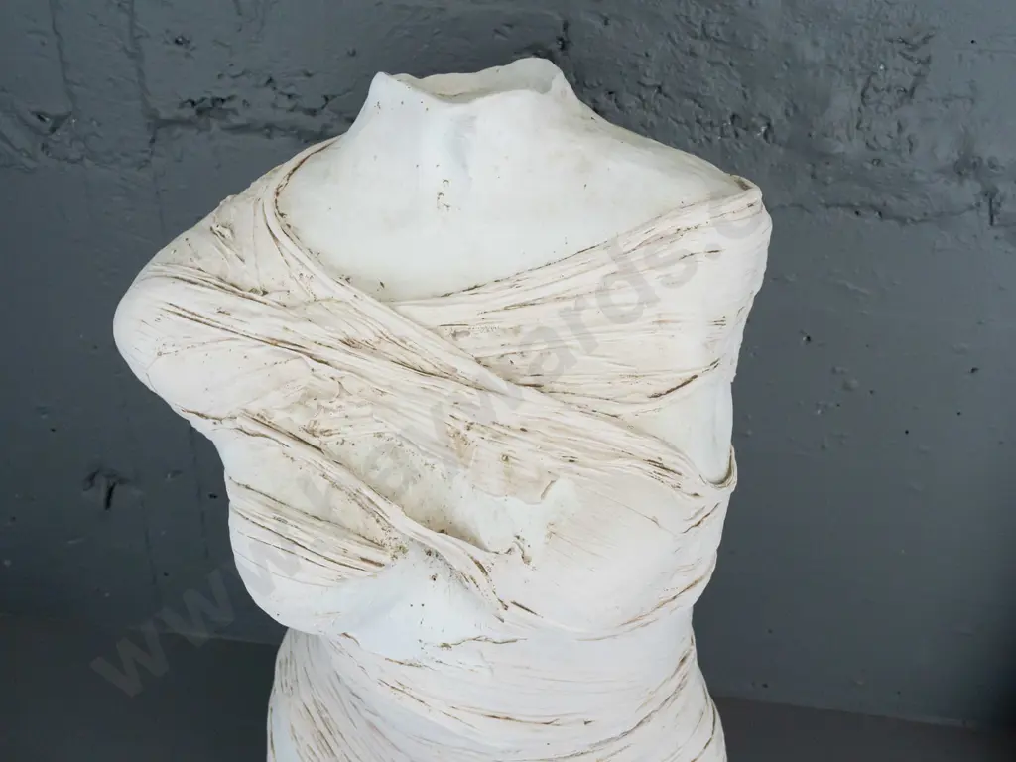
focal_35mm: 38
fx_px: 1115
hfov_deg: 49.0
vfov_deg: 37.7
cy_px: 381
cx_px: 508
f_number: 5.6
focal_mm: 19
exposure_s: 1/1600
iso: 2500
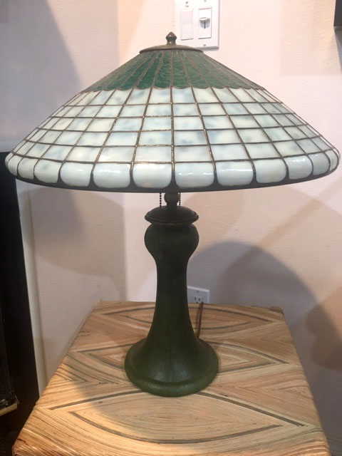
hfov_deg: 48.2
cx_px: 171
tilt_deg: -16.4
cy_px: 228
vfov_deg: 61.7
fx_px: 382
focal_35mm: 29
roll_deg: -0.1
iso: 80
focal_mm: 4.15
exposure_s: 1/10
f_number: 2.2
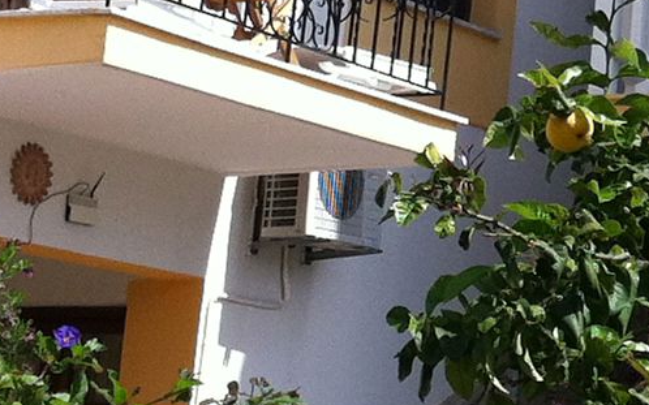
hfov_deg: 10.5
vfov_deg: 6.8
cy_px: -66
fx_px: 3413
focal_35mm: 193
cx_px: 981
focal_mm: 3.85
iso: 80
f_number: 2.8
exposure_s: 1/1005
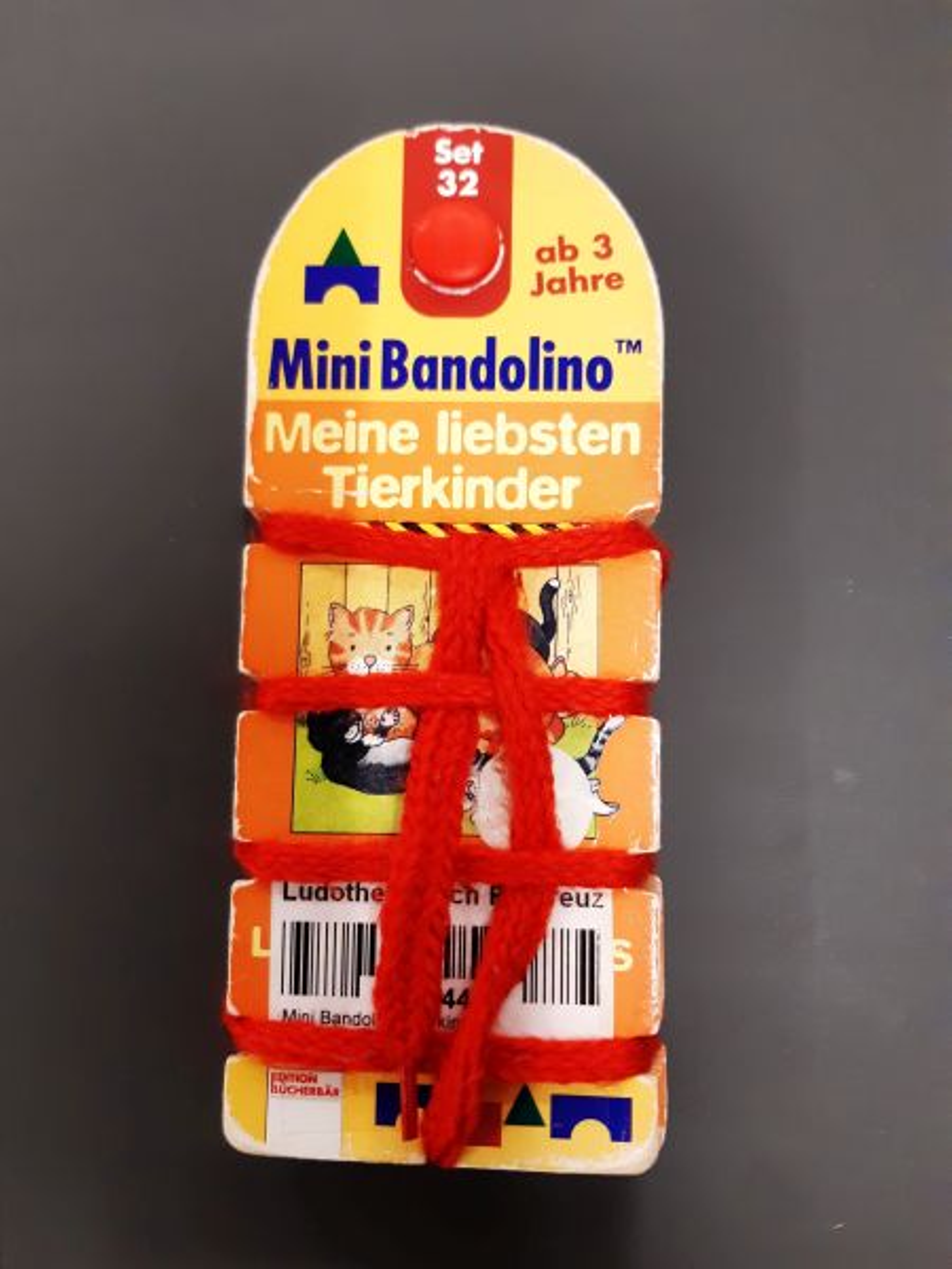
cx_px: 476
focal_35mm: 26
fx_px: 953
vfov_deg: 67.3
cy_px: 634
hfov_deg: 53.1
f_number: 1.7
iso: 200
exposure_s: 1/50
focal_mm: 3.92
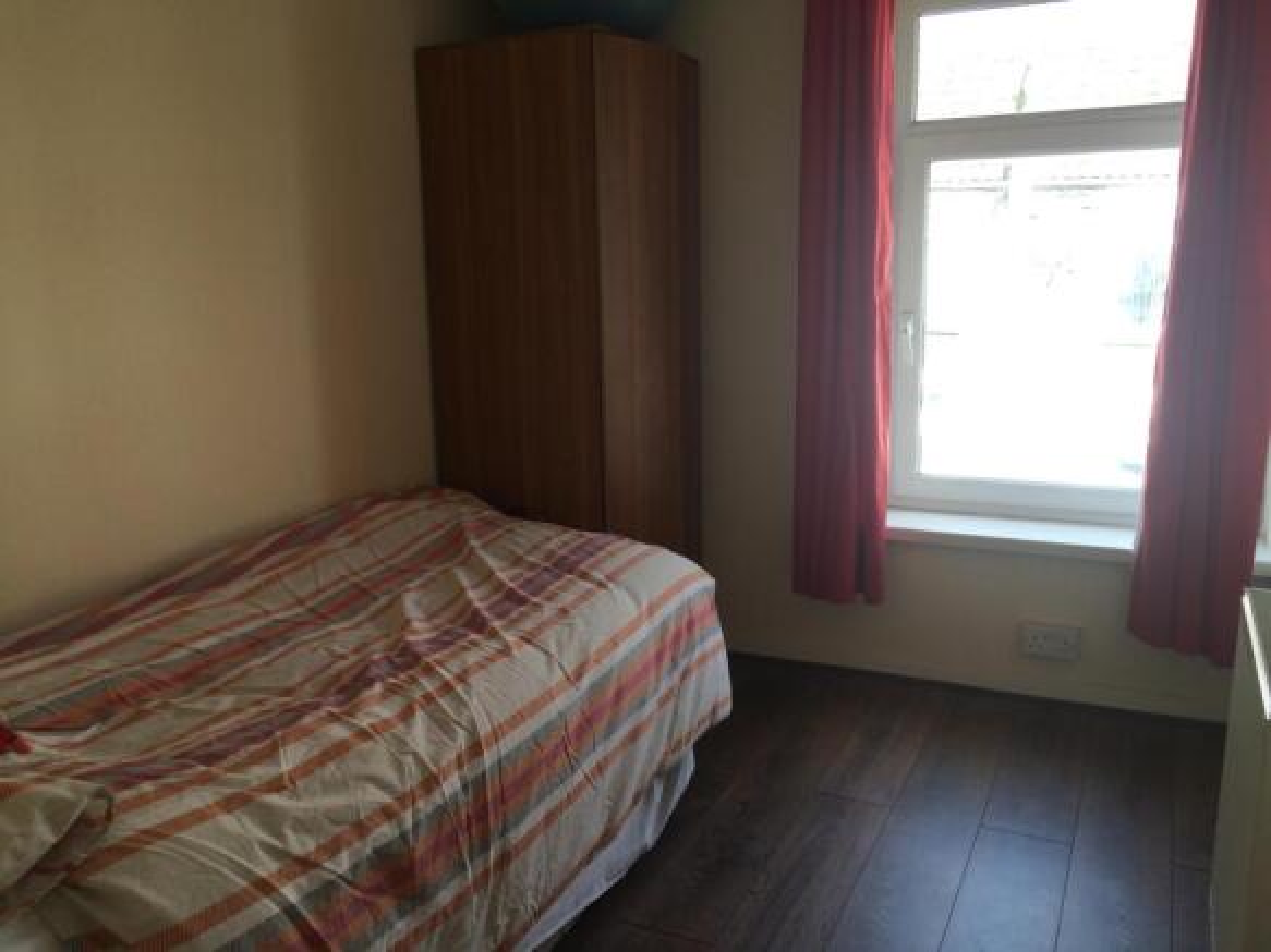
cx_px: 636
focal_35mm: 29
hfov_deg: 61.7
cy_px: 476
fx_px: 1065
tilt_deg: -9.9
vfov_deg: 48.2
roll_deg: +1.2
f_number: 2.2
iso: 40
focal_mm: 4.15
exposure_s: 1/100
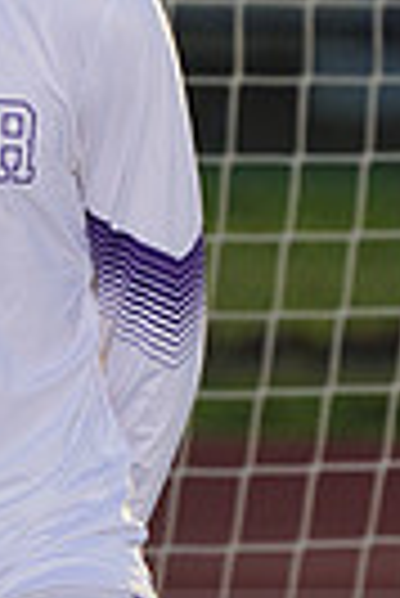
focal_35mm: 1214
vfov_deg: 1.7
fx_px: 20179
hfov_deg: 1.1
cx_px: -146
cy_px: 652
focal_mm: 279
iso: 100
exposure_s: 1/200
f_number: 8
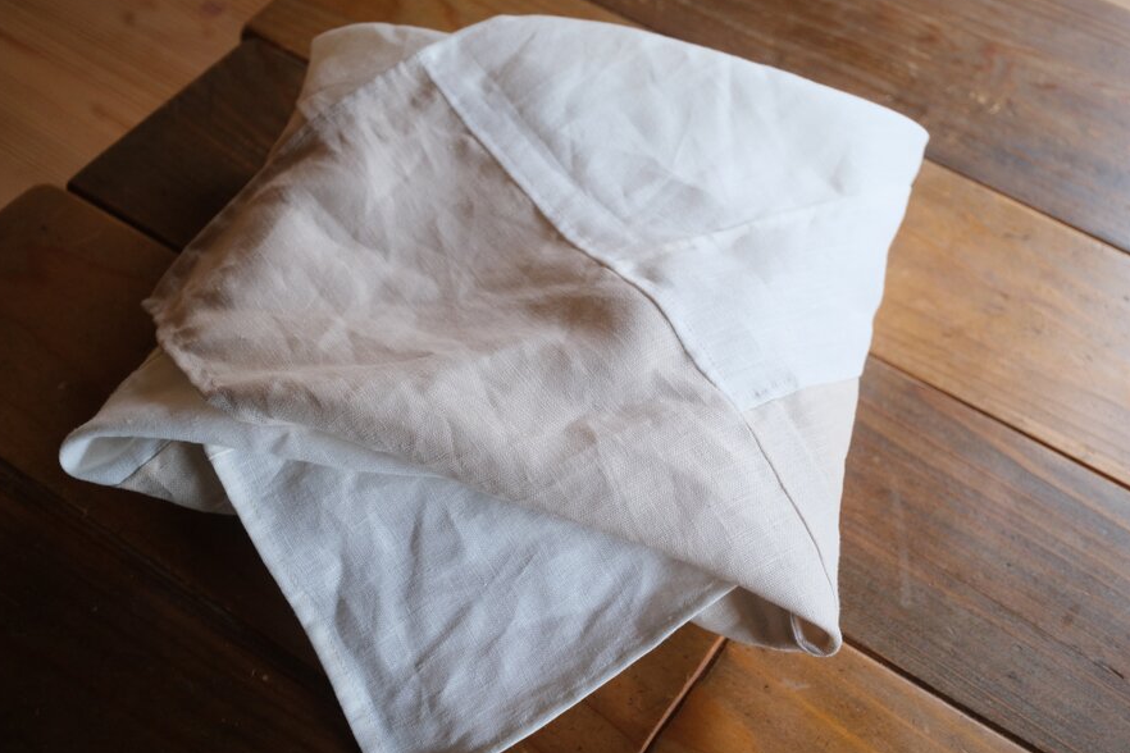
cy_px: 391
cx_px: 601
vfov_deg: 27.5
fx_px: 1538
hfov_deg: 40.3
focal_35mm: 49
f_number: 2.8
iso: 1250
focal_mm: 30
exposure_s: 1/100
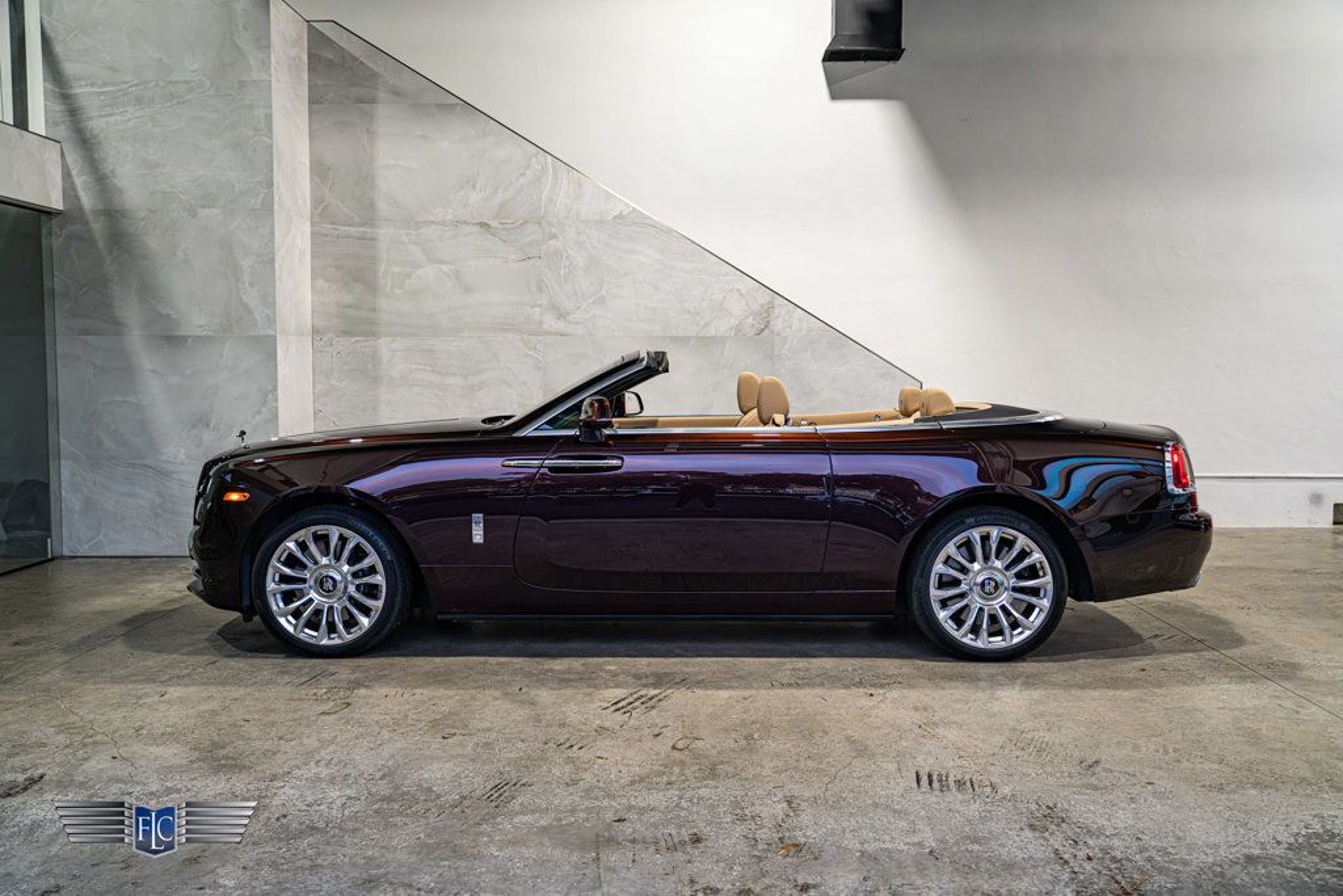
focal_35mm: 31
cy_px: 448
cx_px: 672
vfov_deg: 42.3
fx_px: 1157
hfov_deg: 60.3
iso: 1250
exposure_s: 1/80
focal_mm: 31
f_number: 4
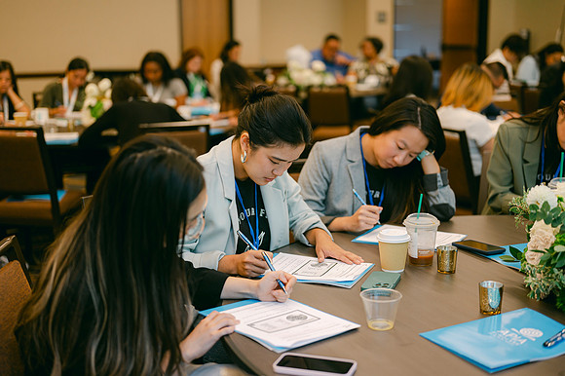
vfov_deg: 27.0
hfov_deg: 39.6
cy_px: 188
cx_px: 282
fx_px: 784
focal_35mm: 50
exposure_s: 1/125
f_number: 2
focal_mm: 50
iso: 500
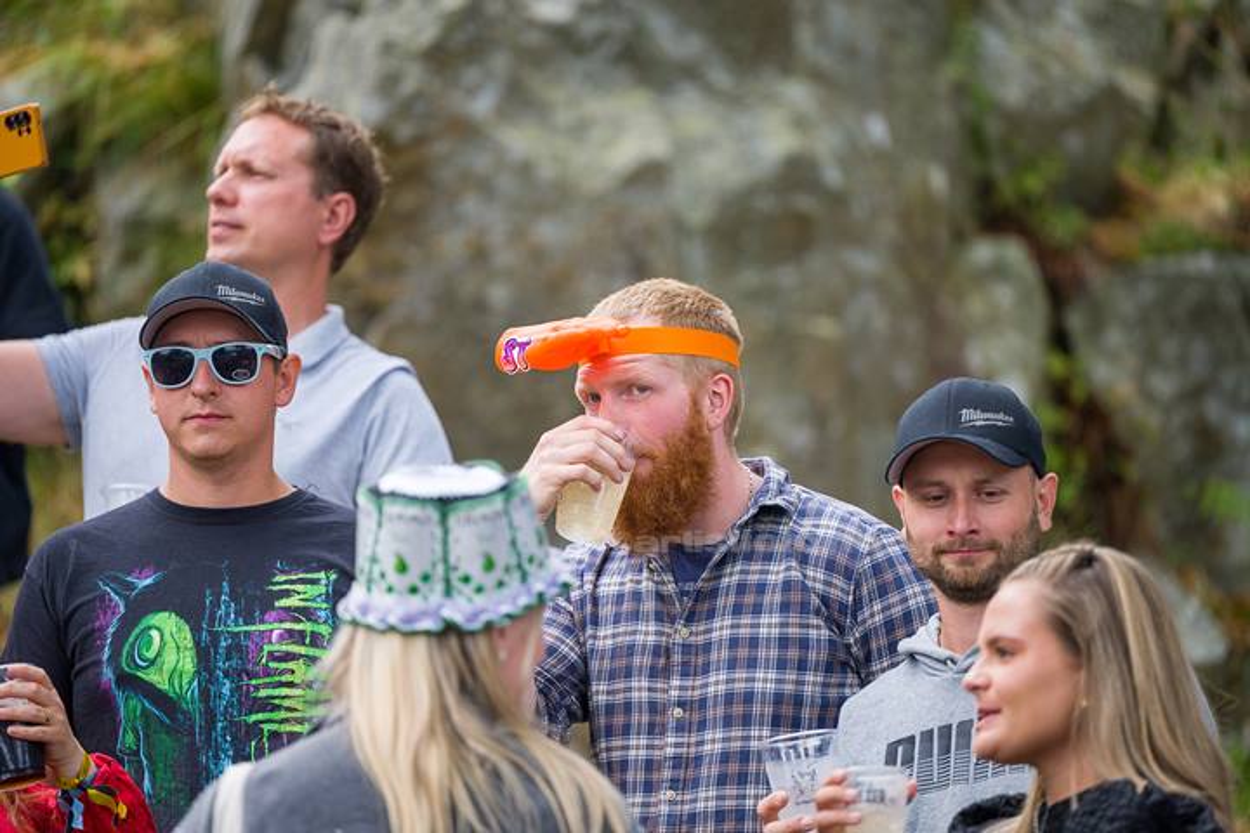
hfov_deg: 10.3
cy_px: 416
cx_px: 625
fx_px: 6944
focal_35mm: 200
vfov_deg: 6.9
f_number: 2.8
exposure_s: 1/800
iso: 320
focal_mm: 200
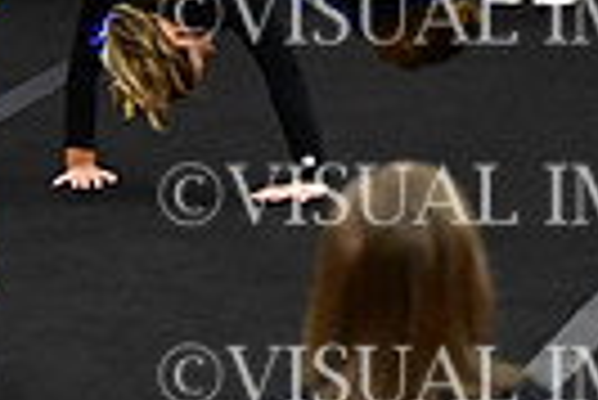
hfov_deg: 3.7
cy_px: -258
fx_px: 9212
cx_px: 809
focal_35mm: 554
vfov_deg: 2.5
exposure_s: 1/500
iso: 4000
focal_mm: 85
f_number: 3.5
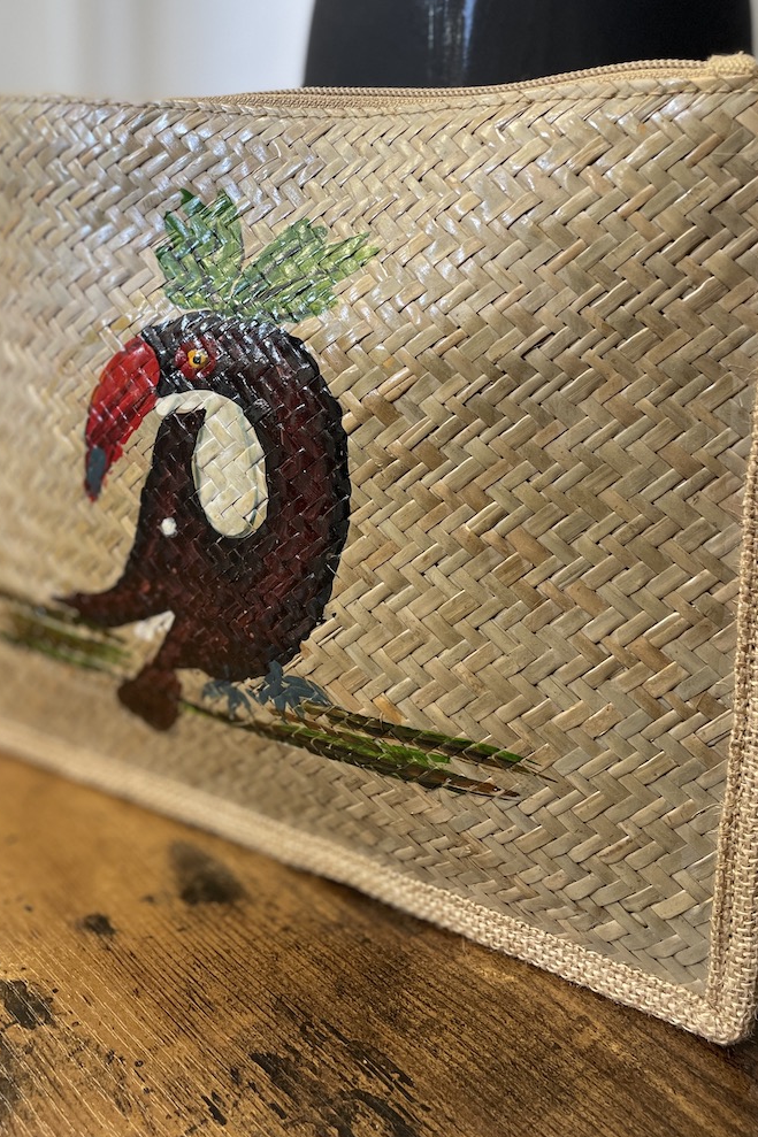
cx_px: 332
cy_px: 441
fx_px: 1106
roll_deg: -0.7
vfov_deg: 54.0
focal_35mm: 35
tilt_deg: -12.4
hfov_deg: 37.8
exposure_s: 1/50
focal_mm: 4.2
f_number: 1.6
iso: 100
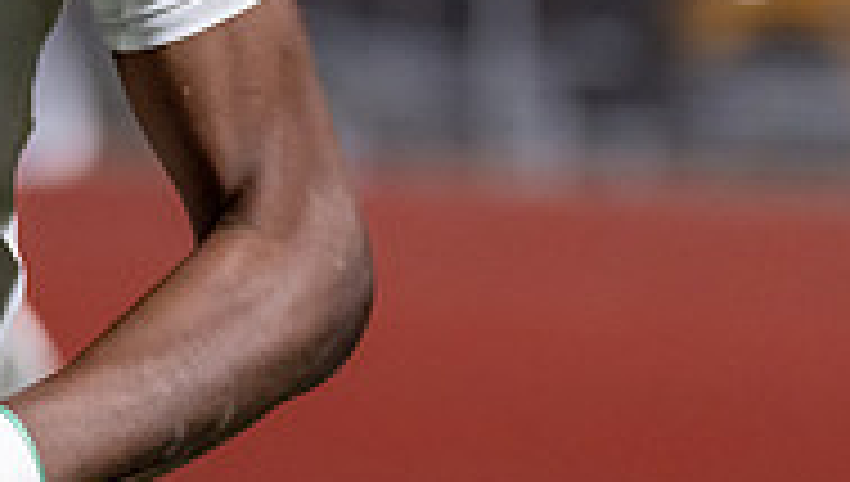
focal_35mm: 480
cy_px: -423
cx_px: -277
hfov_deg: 4.5
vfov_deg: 2.5
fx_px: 10835
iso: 3200
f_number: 2.8
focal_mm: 117
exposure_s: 1/1250
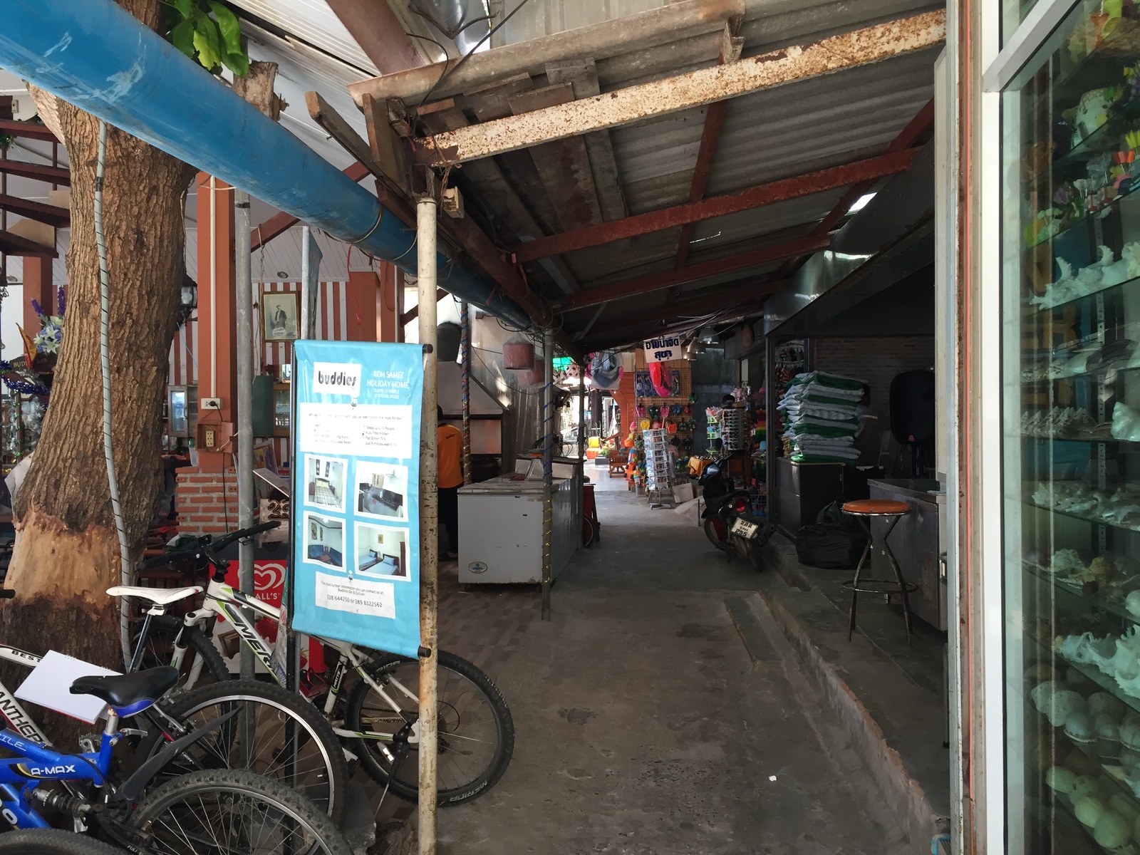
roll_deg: -1.4
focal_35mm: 29
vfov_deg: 48.2
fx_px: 955
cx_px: 570
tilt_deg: -0.8
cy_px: 428
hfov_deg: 61.7
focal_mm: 4.15
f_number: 2.2
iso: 32
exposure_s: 1/40
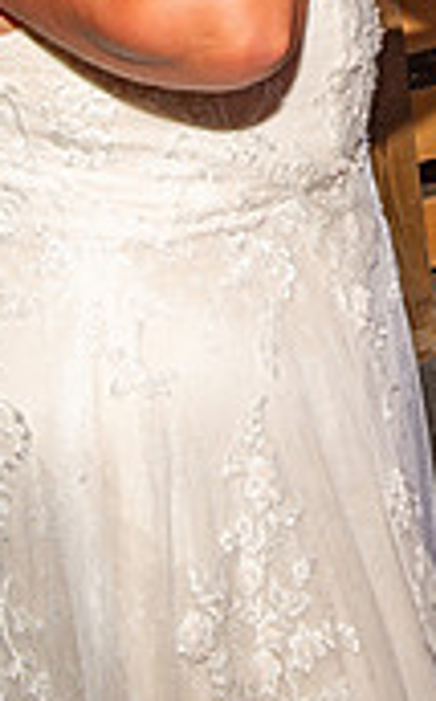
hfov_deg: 10.1
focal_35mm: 128
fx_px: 2442
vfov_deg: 15.8
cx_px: 456
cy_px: -122
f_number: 13
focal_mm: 48
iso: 400
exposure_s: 1/125
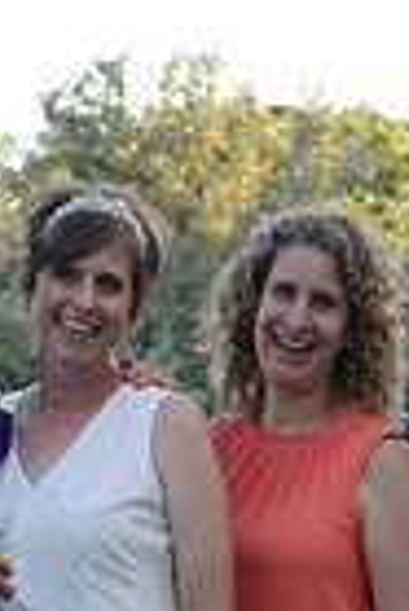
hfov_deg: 6.6
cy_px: 771
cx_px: 286
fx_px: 3553
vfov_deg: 9.7
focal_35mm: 209
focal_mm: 50
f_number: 5
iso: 400
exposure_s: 1/200
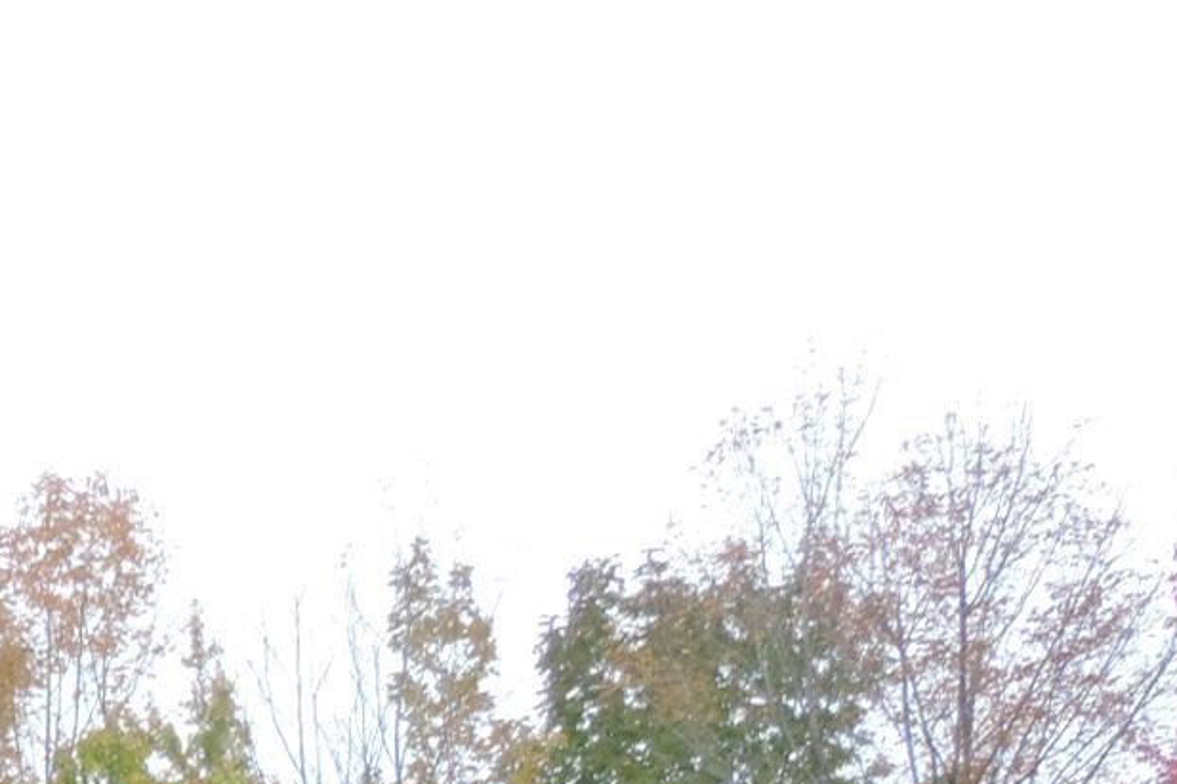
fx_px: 5883
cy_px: 1583
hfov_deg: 10.7
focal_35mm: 180
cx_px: -902
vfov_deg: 7.3
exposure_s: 1/250
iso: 80
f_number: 3.5
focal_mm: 8.3
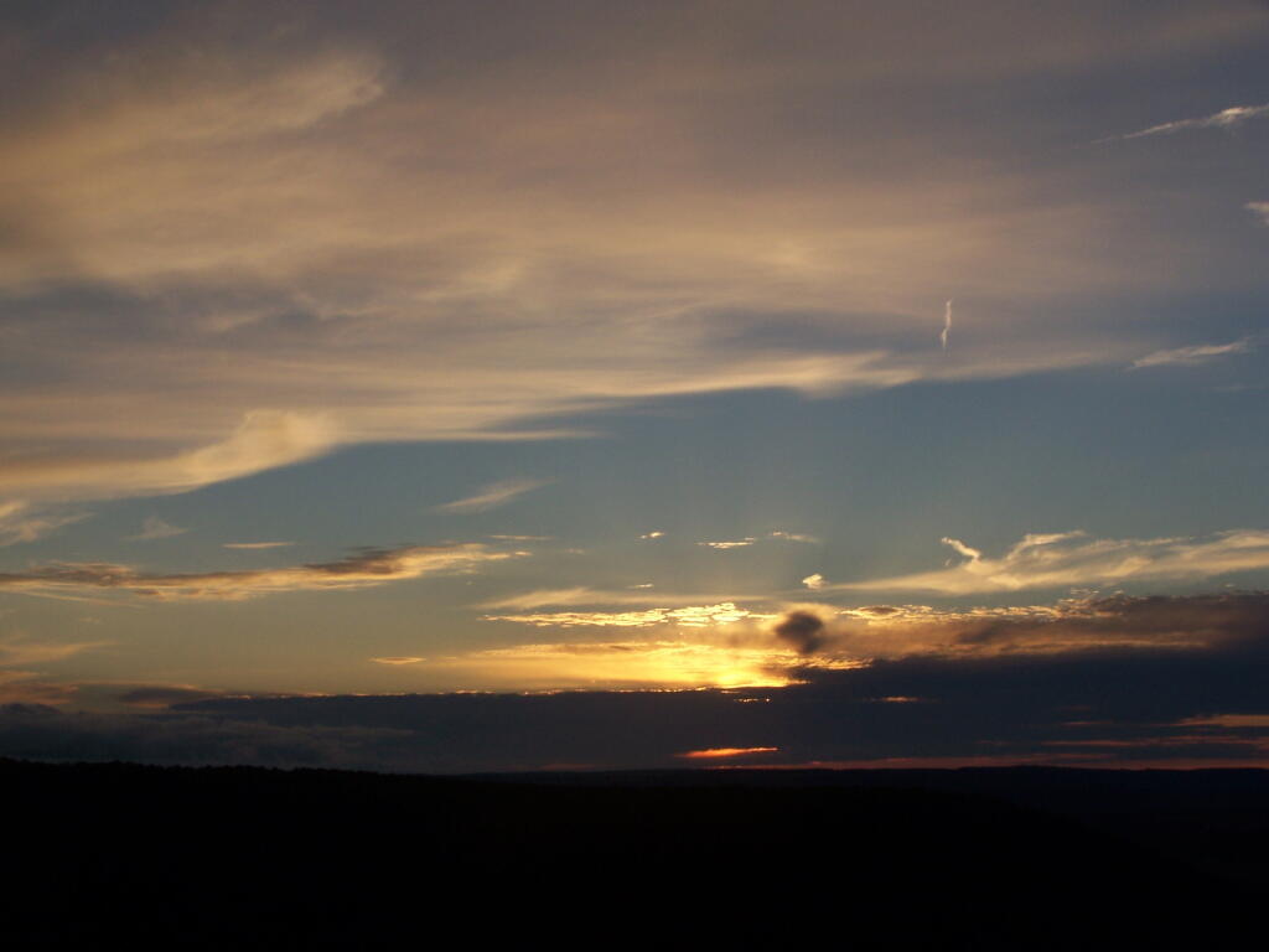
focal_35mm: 59
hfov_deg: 32.7
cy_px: 476
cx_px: 634
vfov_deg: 24.8
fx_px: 2163
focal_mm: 9.8
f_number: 4.5
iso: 80
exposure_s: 1/1000
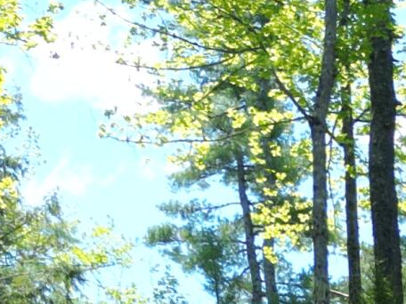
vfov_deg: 8.5
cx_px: 445
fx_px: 1853
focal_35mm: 158
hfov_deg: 12.3
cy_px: 769
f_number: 1.7
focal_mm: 6.72
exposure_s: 1/1250
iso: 100
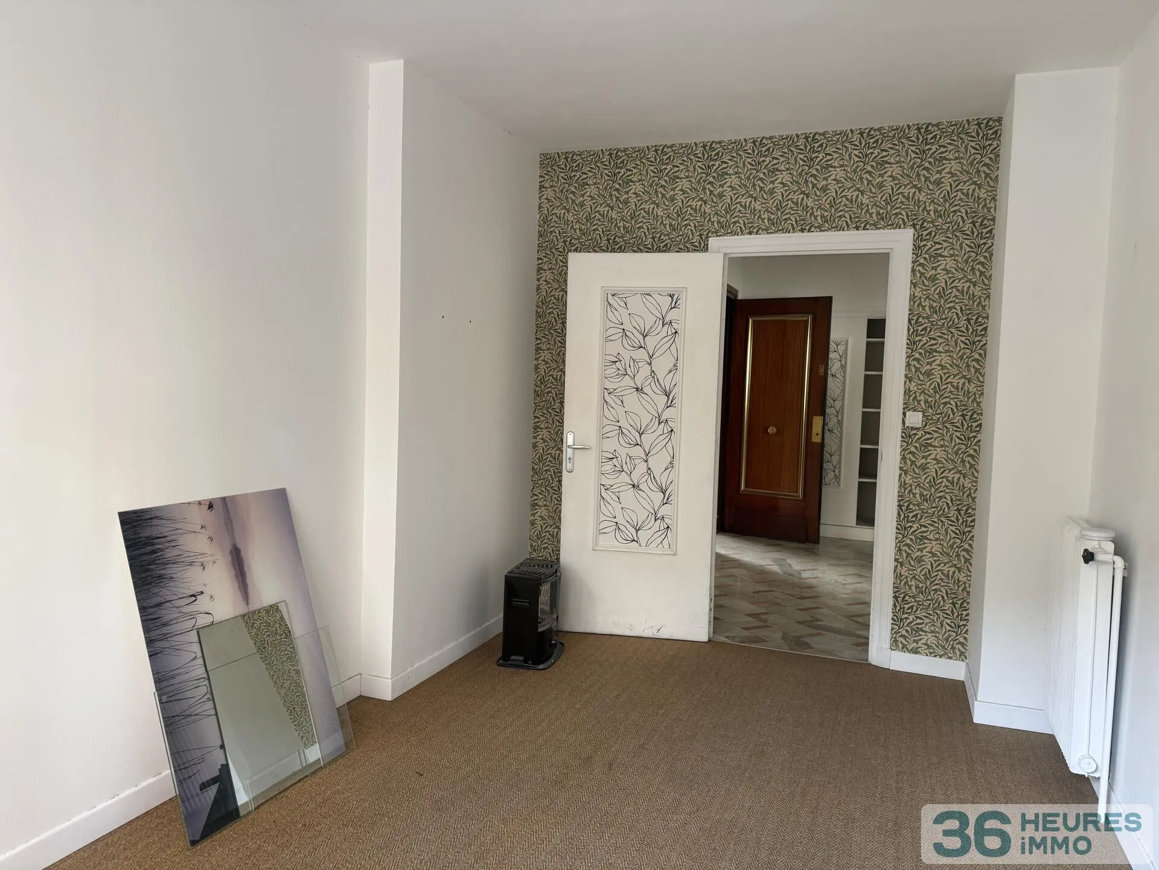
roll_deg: -1.9
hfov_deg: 71.6
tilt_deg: -3.6
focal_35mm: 24
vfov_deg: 56.8
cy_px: 435
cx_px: 580
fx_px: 804
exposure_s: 1/83
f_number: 1.78
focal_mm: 6.76
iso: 200
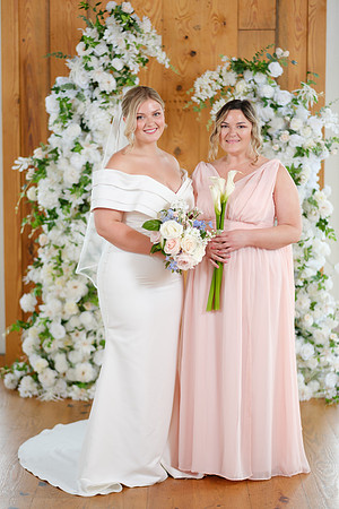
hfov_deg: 16.3
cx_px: 170
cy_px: 254
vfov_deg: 24.2
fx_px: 1186
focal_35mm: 84
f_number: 1.4
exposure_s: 1/250
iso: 125
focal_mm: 56
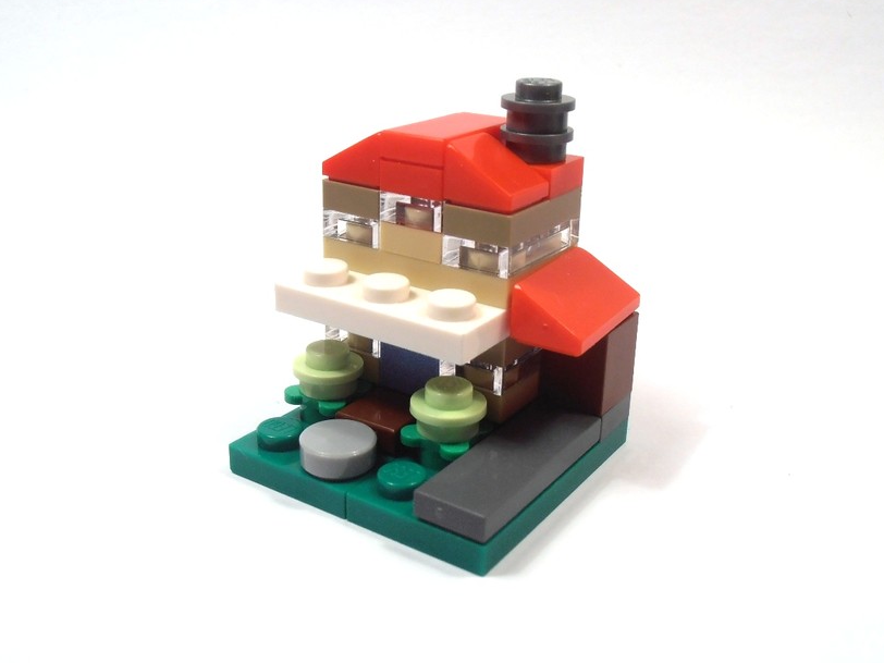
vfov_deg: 35.1
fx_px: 1047
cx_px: 449
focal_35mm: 41
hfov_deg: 45.8
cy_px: 318
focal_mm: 6.61
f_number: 3.9
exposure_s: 1/100
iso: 80
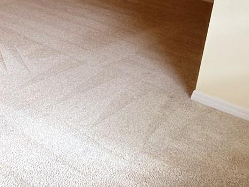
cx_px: -18
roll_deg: -3.1
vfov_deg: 20.8
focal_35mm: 69
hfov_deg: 26.2
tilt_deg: -16.1
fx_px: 496
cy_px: 10
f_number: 2.2
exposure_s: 1/30
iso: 50
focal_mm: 2.22
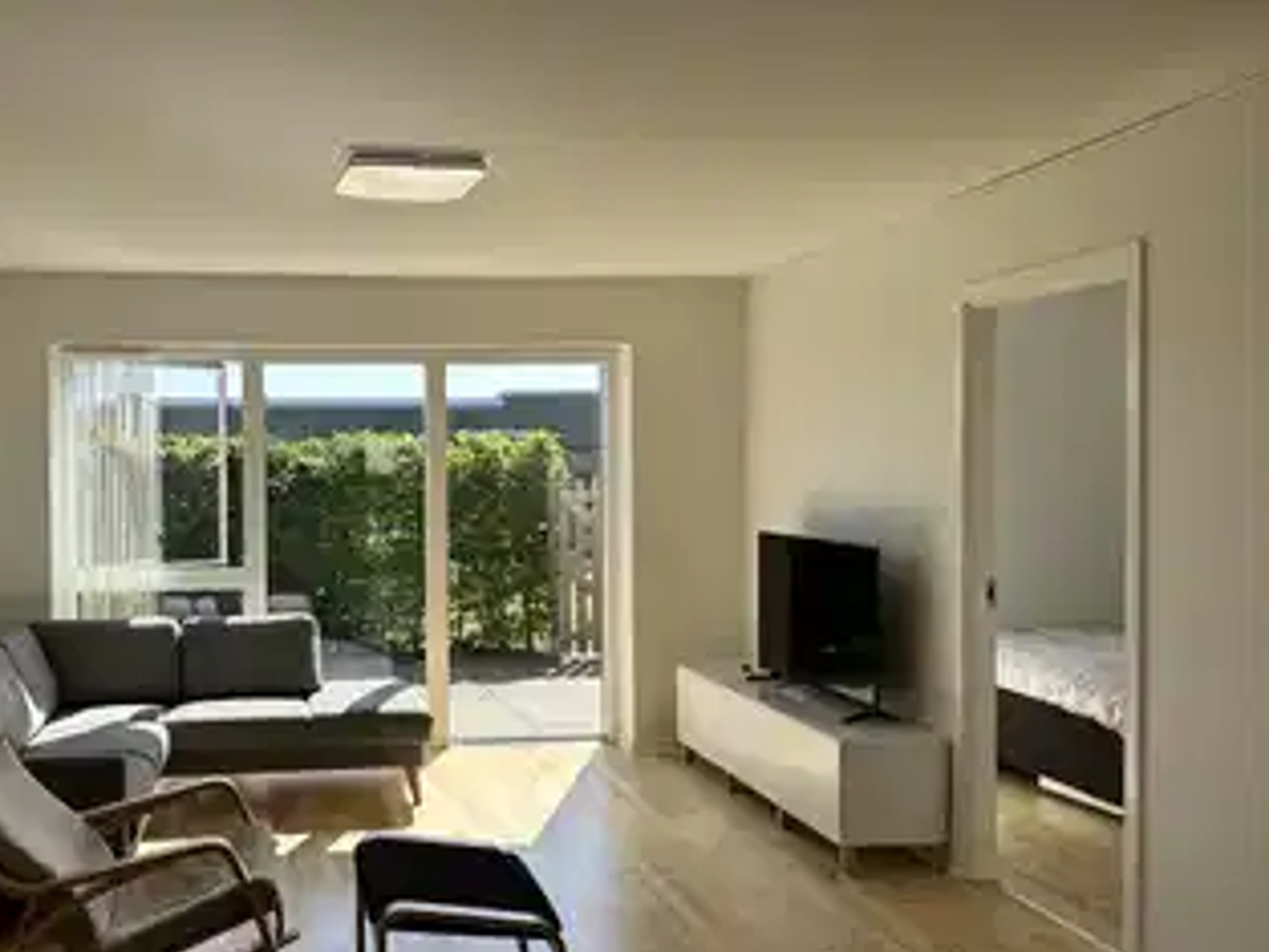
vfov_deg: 41.8
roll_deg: +0.4
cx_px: 405
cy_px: 500
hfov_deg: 52.7
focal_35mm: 34
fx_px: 1247
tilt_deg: -1.9
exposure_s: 1/1272
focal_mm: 6.86
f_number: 1.78
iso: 80
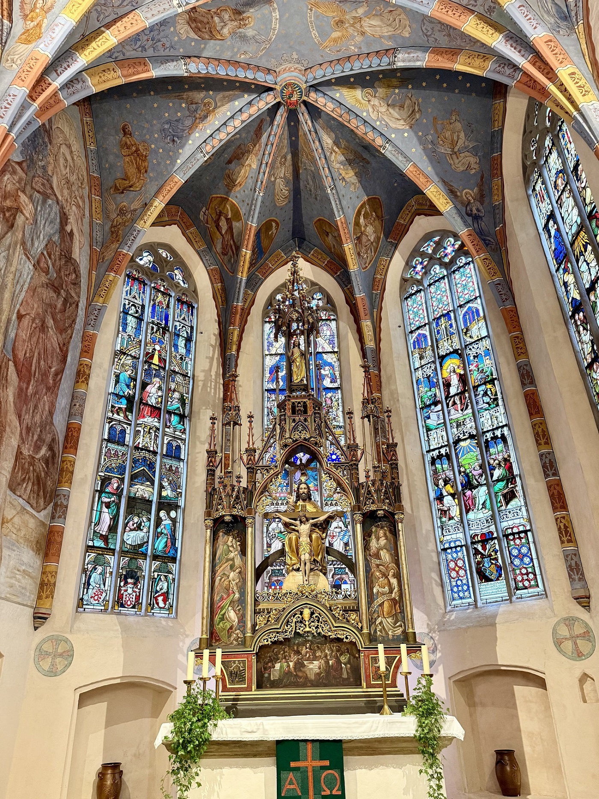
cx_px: 300
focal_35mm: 24
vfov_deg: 71.6
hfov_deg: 56.8
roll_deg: +1.0
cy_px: 400
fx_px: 553
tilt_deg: +27.4
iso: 250
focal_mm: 6.76
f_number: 1.78
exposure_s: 1/55
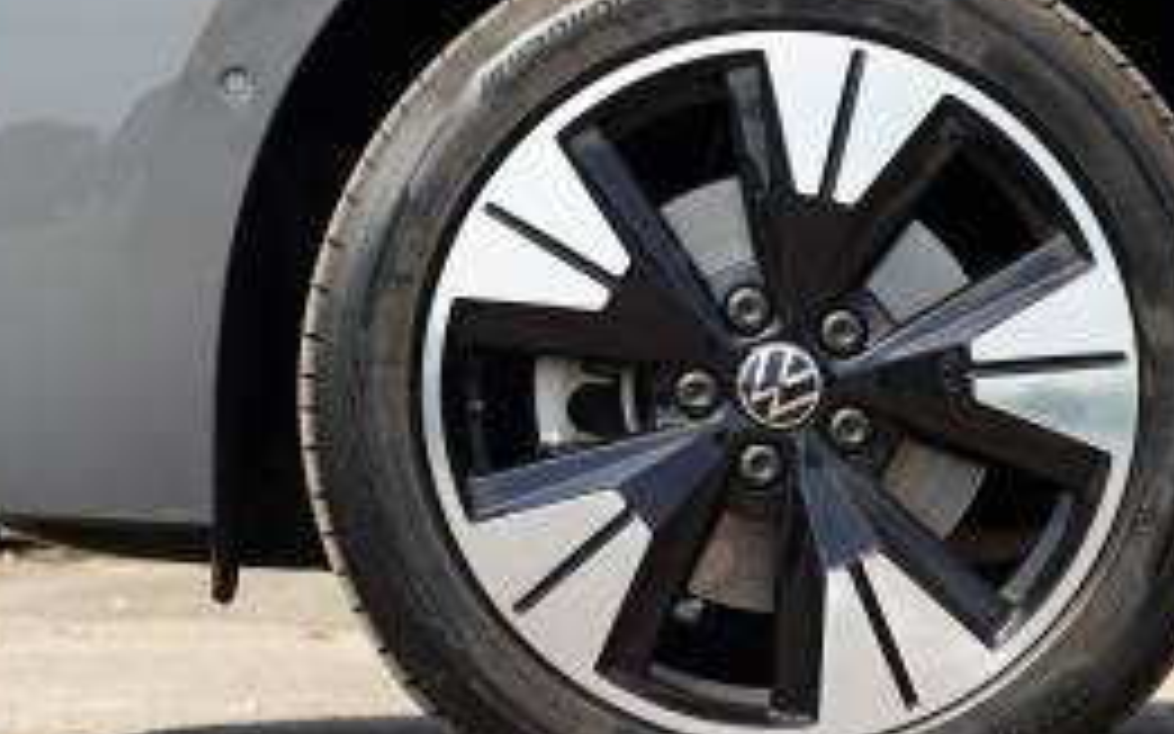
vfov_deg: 9.6
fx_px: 4342
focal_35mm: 136
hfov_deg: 15.4
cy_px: 167
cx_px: 729
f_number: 5
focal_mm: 54.3
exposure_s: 1/200
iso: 100
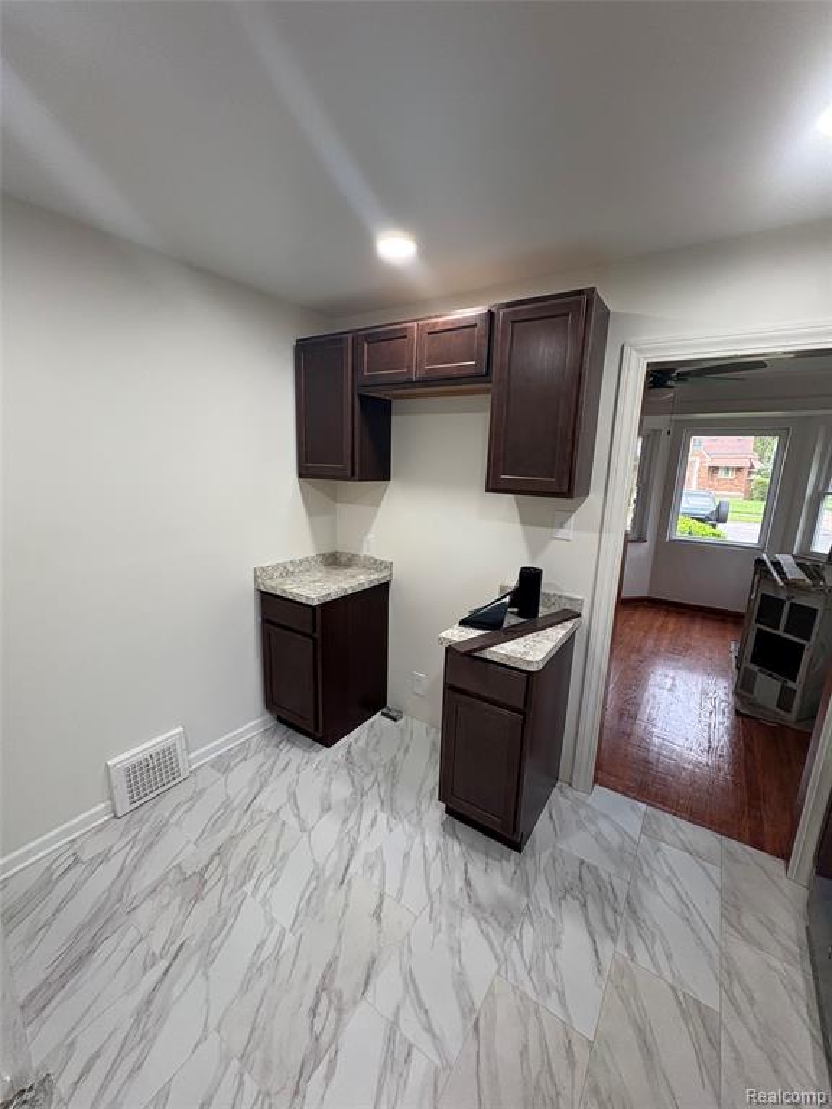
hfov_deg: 85.7
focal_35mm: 14
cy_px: 554
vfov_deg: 102.1
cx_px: 416
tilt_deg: -11.1
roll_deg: -1.8
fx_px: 449
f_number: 2.2
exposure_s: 1/60
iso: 160
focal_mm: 2.22
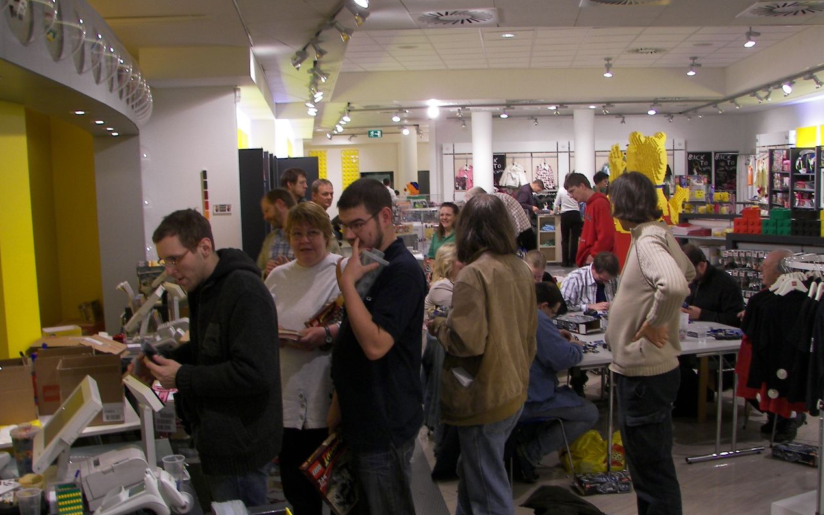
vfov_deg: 32.8
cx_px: 413
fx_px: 876
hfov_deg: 50.4
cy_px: 269
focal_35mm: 39
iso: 64
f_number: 2.8
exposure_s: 1/30
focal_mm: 6
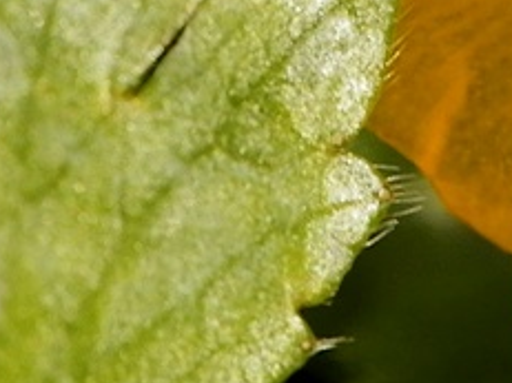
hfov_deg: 3.7
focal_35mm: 530
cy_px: 2
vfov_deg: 2.8
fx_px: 7835
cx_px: 255
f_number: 13.9
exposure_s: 1/200
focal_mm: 27.4
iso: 400
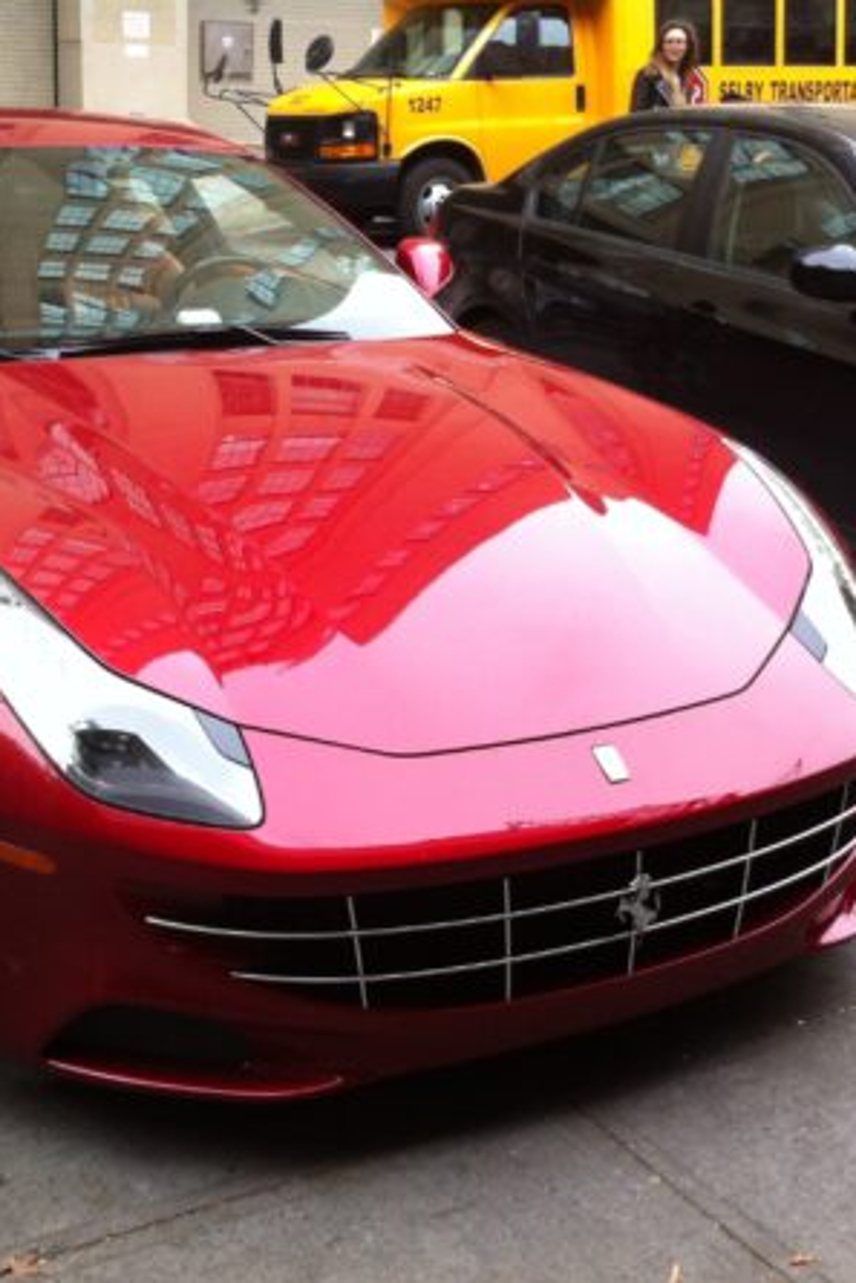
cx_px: 349
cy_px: 643
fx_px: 1746
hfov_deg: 27.5
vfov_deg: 40.3
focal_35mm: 49
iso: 100
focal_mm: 3.85
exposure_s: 1/120
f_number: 2.8
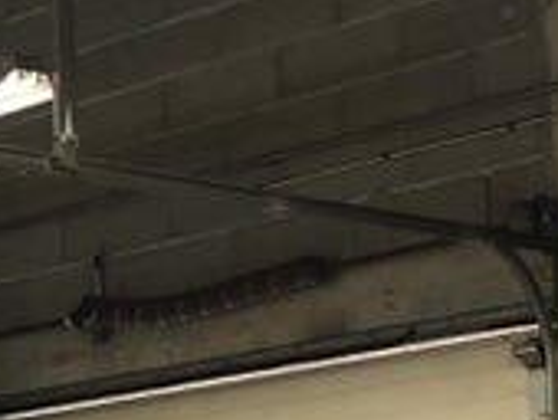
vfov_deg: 9.0
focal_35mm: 158
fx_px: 2551
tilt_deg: +2.7
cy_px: 728
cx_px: -551
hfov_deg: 11.3
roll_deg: +1.2
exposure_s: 1/17
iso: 64
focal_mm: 3.99
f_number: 1.8
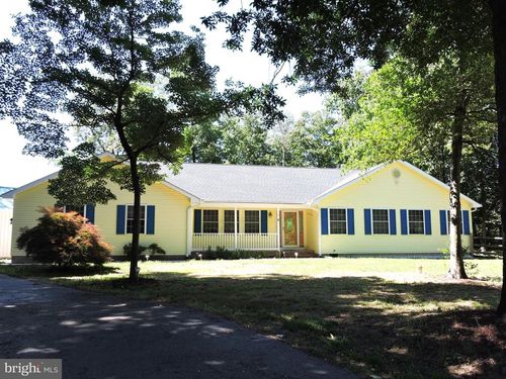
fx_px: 439
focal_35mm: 30
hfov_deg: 60.0
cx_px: 253
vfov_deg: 46.8
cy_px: 190
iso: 100
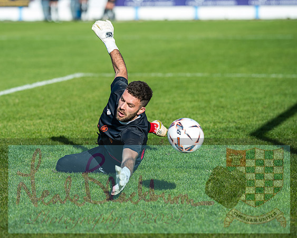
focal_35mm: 188
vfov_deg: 8.2
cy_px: 110
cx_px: 107
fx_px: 1653
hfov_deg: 10.3
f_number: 2.4
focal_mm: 135
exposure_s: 1/2000
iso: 50
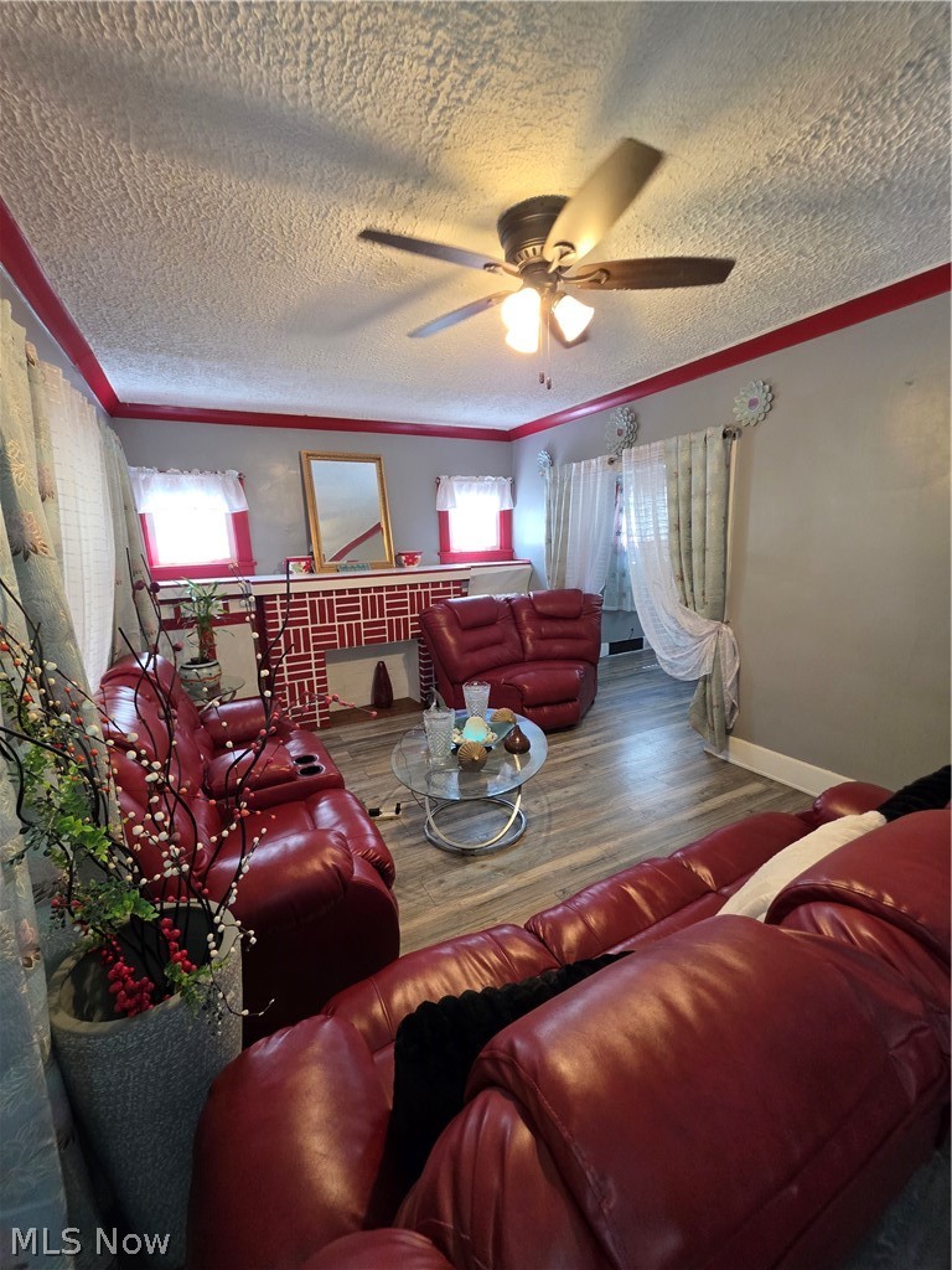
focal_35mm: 13
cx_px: 476
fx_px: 477
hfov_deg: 89.9
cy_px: 635
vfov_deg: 106.2
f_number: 1.9
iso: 320
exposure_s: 1/120
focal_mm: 2.2
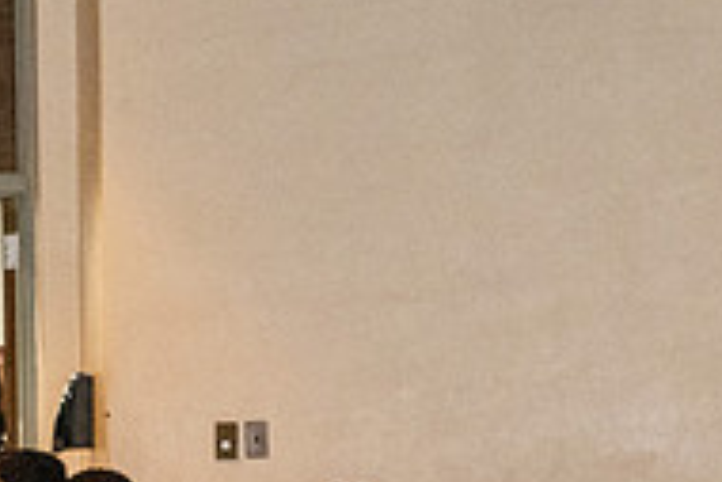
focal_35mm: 351
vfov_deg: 3.9
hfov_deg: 5.8
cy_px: 740
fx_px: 7045
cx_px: -416
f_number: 5.6
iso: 3200
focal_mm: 70
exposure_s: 1/200
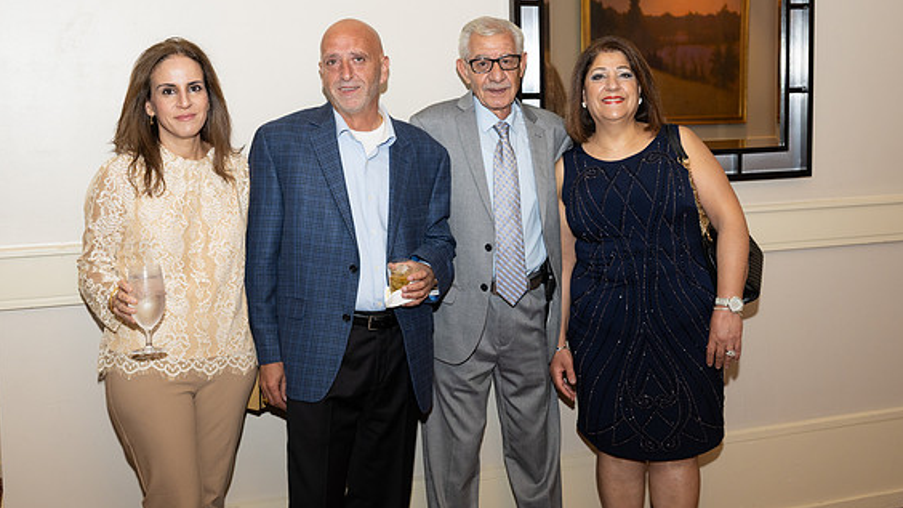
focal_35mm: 42
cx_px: 448
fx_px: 1005
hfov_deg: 48.4
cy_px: 217
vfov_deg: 28.3
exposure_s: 1/100
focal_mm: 39
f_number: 5.6
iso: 800
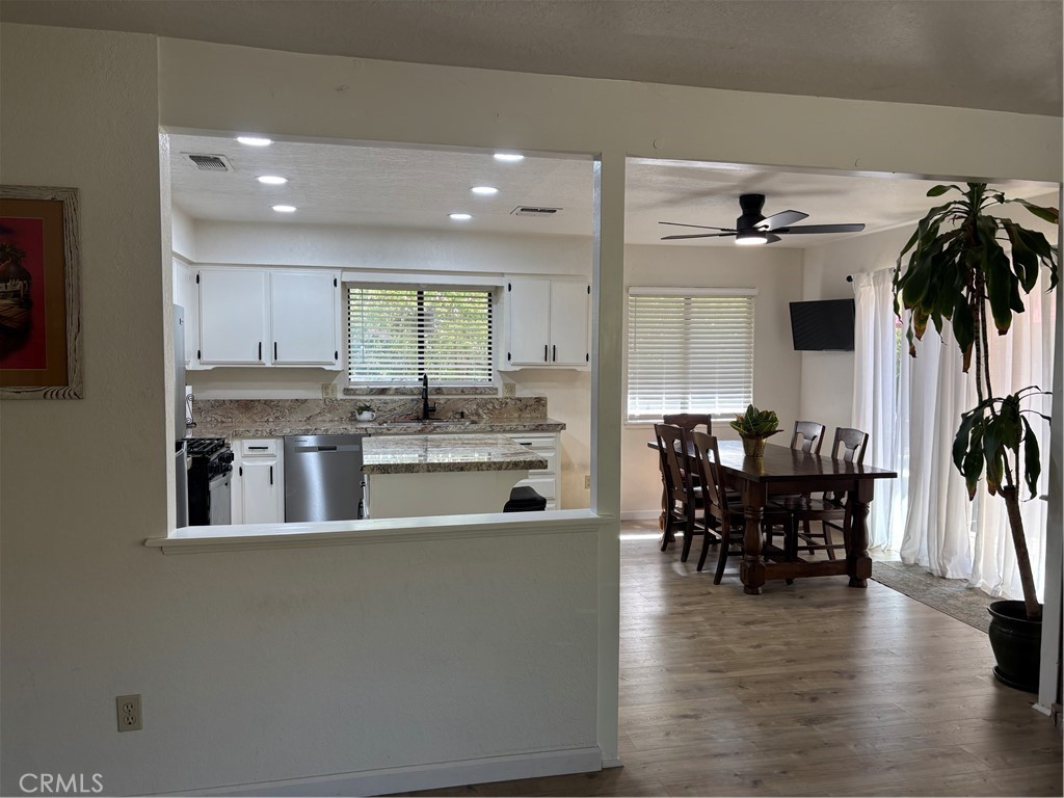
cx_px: 532
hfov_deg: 67.3
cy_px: 399
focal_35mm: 26
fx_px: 799
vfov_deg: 53.1
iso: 100
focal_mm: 5.96
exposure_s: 1/120
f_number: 1.6
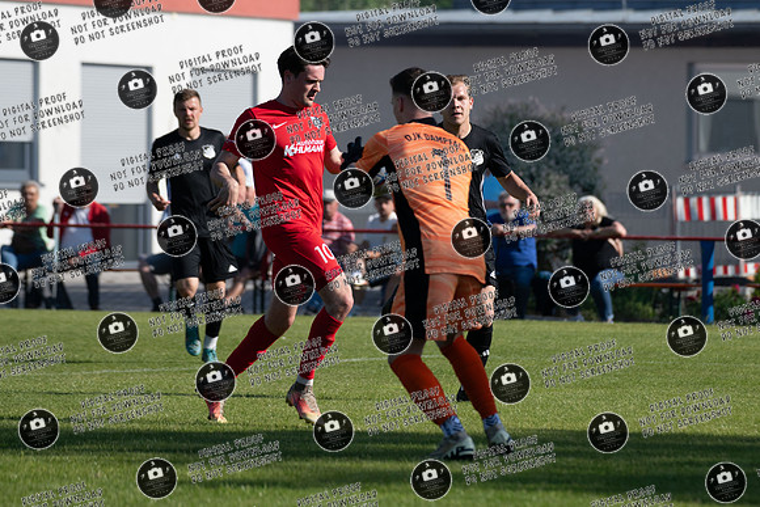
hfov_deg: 6.4
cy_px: 210
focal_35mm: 320
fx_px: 6751
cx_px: 451
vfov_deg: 4.3
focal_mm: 260
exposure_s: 1/1600
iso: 280
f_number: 5.6
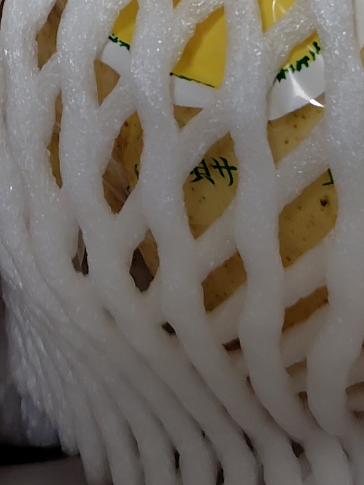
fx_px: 1668
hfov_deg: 12.3
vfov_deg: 13.6
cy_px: -545
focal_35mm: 119
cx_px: -8
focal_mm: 5.6
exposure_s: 1/50
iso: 376
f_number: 1.9
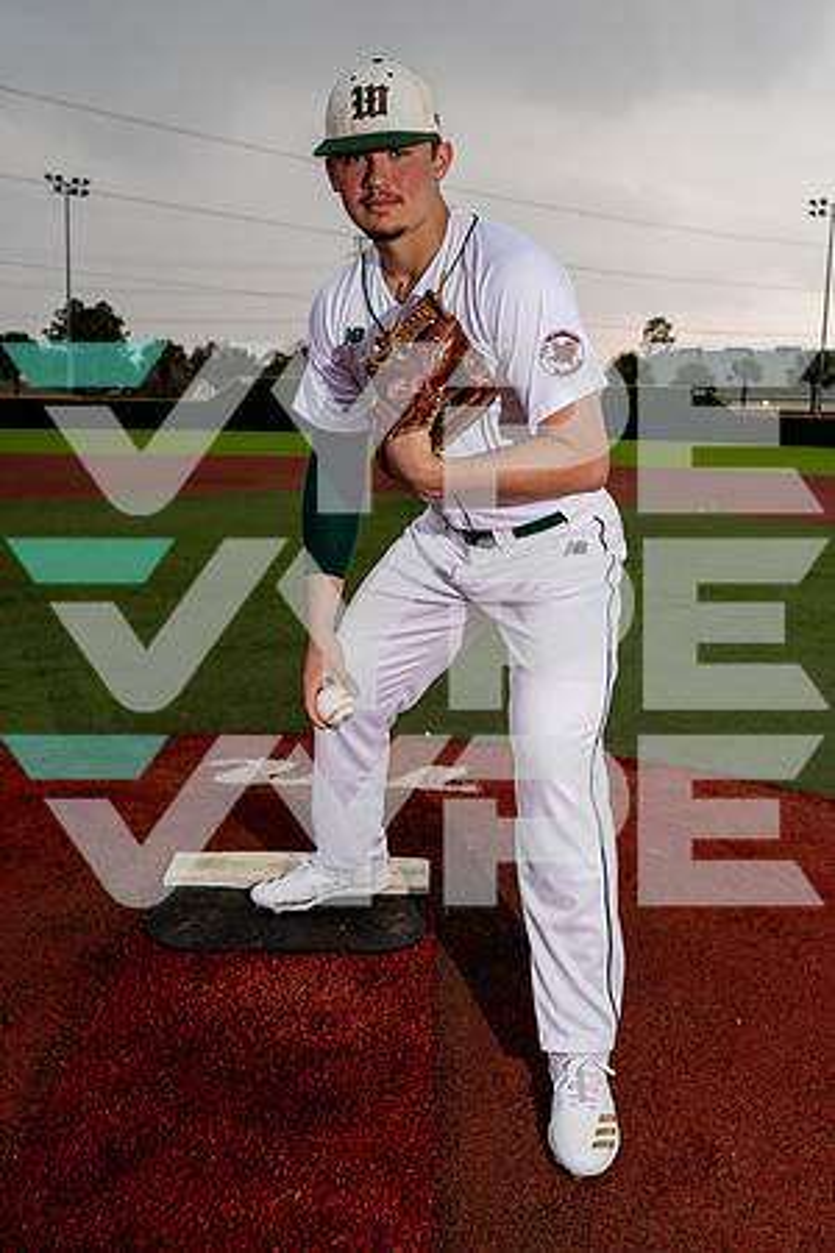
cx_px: 418
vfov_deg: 54.4
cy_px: 626
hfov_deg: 37.9
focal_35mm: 35
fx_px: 1218
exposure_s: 1/250
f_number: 7.1
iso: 320
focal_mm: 35
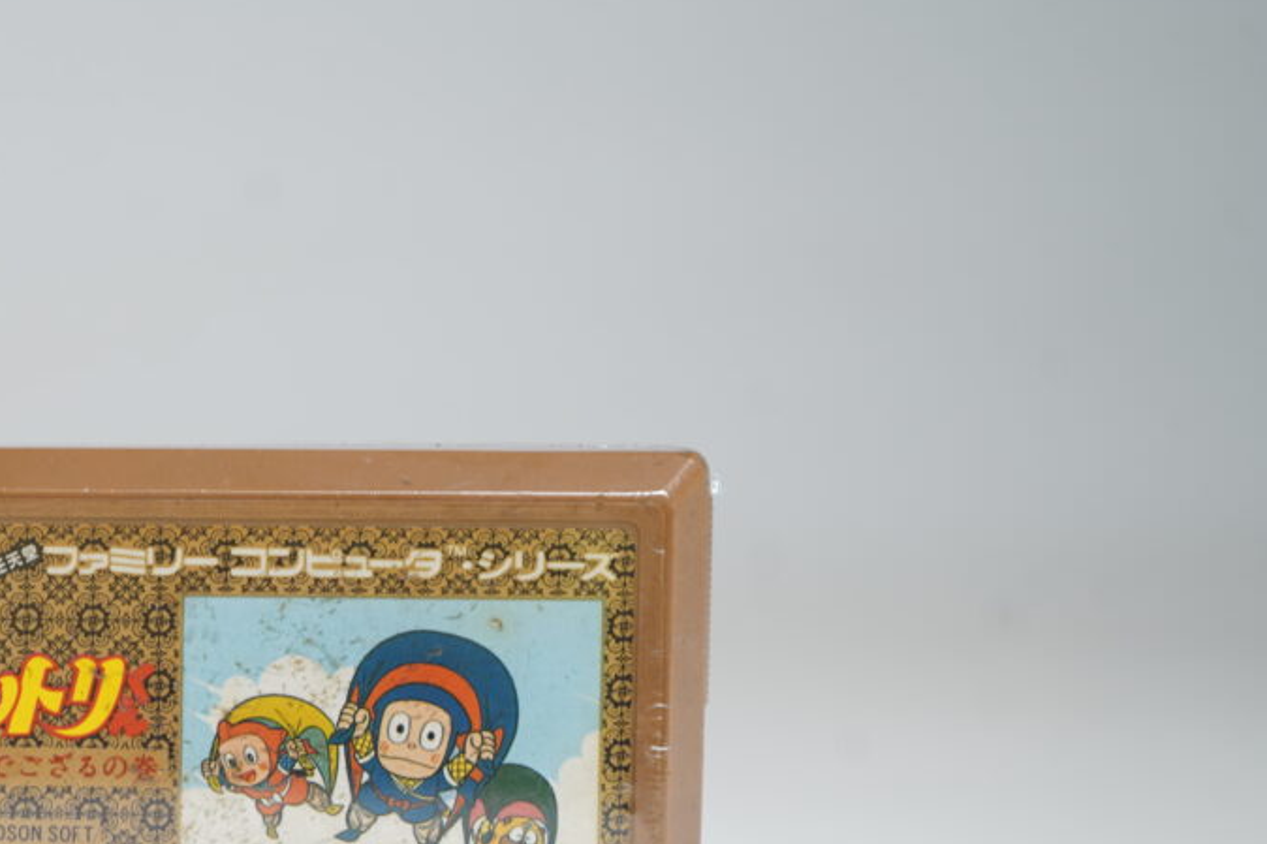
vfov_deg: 15.2
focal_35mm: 89
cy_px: 739
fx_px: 3131
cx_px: 216
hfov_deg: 22.5
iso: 64
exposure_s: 1/8
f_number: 5
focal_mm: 50
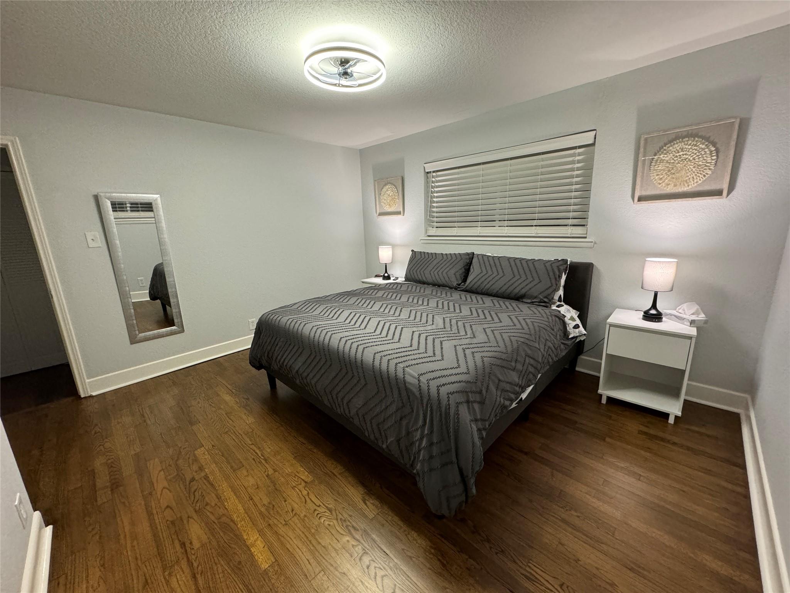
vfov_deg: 85.7
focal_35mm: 14
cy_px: 296
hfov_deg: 102.1
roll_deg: +2.1
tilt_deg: -13.7
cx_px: 395
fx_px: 320
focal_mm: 2.22
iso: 400
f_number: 2.2
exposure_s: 1/60
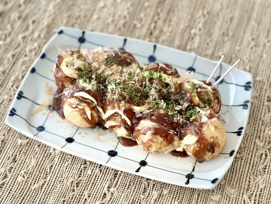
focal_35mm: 48
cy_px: 102
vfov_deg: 30.3
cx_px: 136
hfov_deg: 39.6
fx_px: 376
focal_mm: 6.86
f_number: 1.78
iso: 125
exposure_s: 1/83
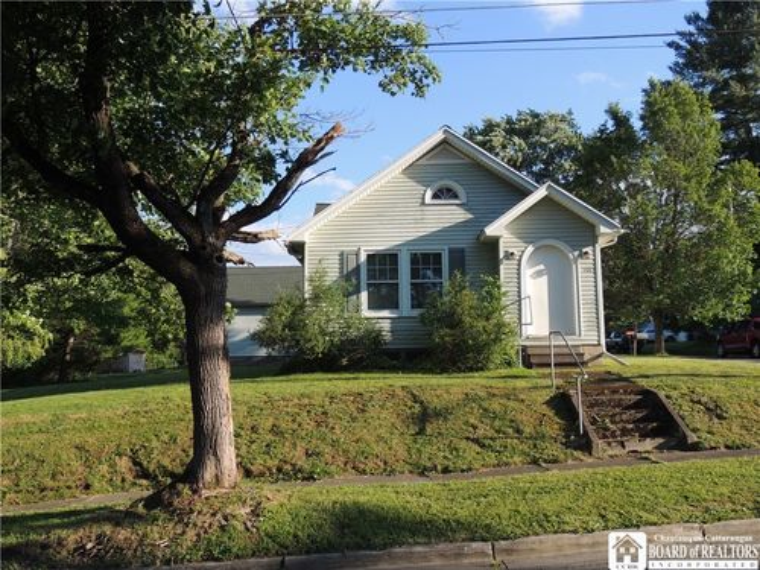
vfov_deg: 42.9
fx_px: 725
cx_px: 380
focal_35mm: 33
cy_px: 285
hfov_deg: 55.4
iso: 100
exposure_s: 1/640
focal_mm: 5.8
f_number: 3.2
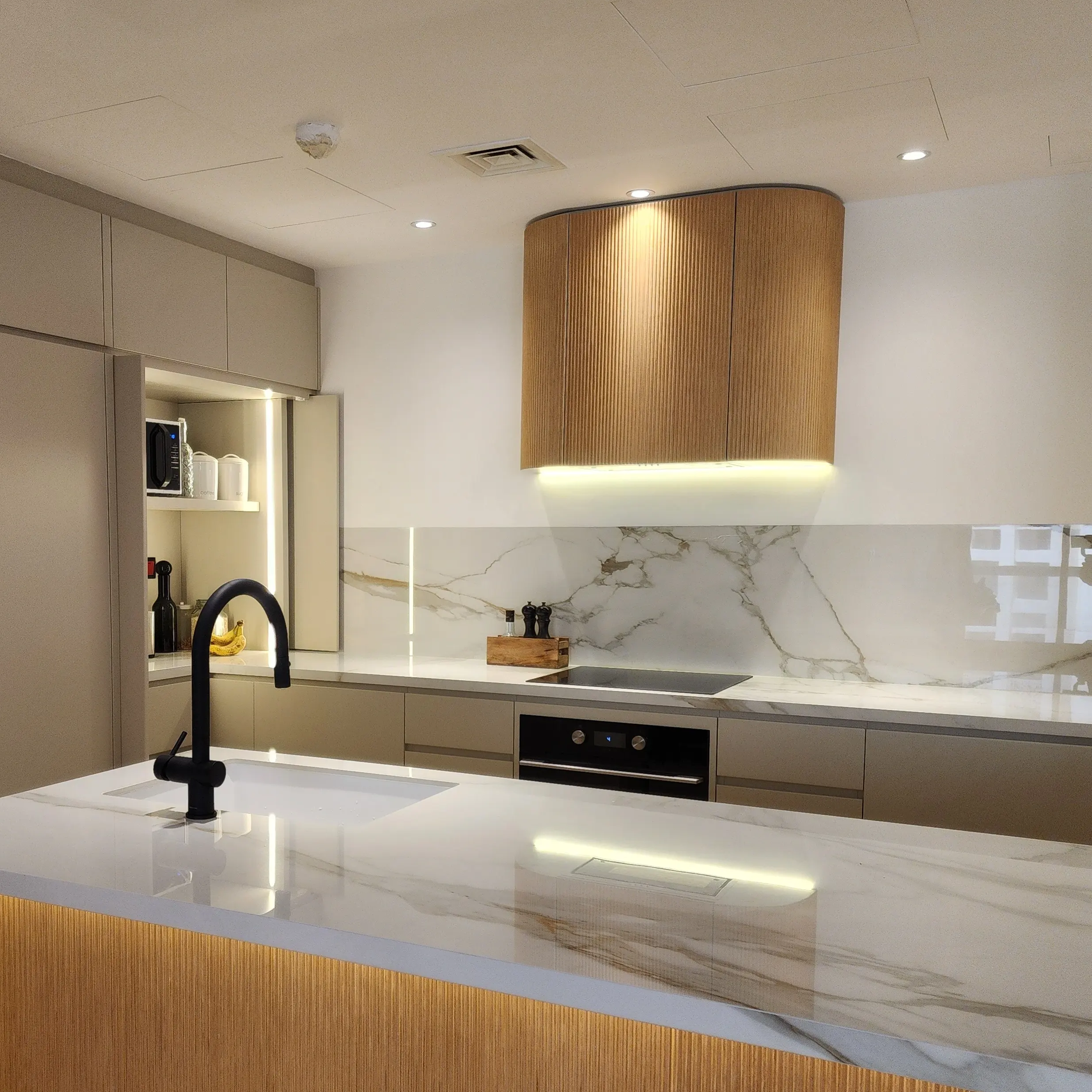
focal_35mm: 33
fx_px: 1178
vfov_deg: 49.5
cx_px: 411
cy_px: 644
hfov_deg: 49.3
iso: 160
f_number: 1.8
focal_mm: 6.4
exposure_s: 1/120
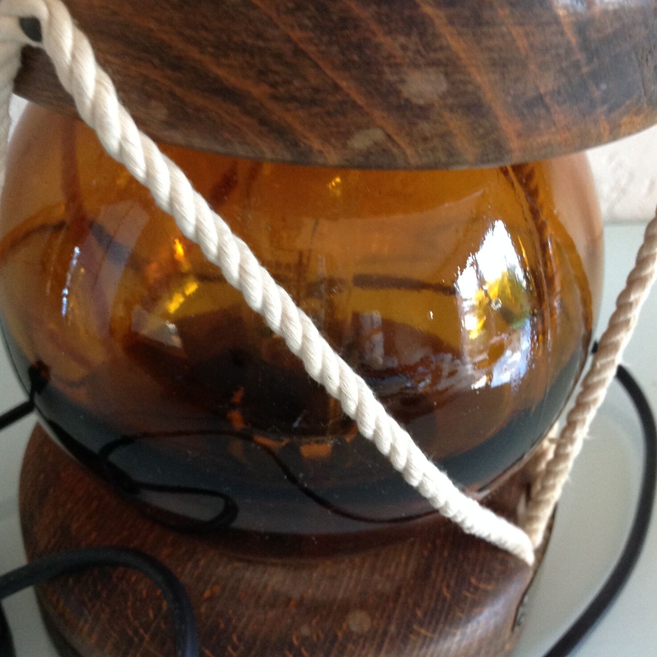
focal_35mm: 42
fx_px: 902
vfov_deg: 40.0
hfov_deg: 40.0
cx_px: 333
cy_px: 314
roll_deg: -3.4
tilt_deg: -35.6
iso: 250
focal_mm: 4.28
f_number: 2.4
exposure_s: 1/15
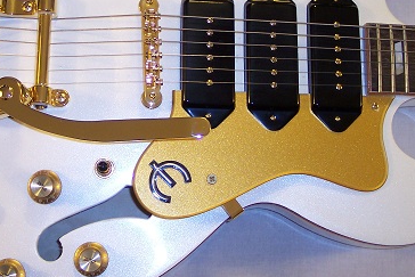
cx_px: 133
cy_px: 80
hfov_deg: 28.6
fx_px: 807
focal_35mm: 70
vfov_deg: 19.4
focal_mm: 8
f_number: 2.8
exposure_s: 1/30
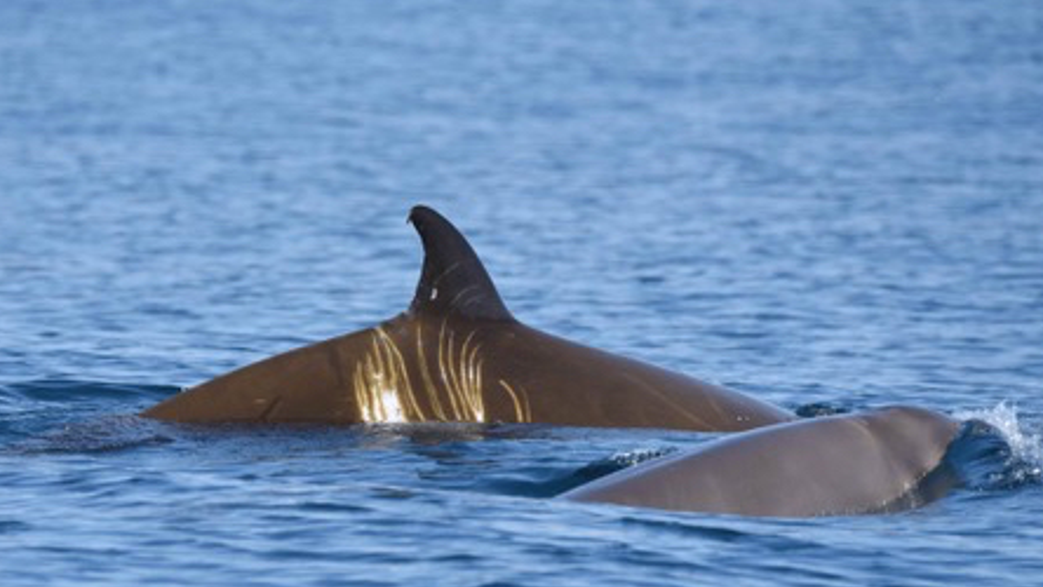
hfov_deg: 4.2
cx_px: 402
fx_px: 14219
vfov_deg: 2.4
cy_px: 398
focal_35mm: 514
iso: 400
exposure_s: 1/1600
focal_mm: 340
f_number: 7.1
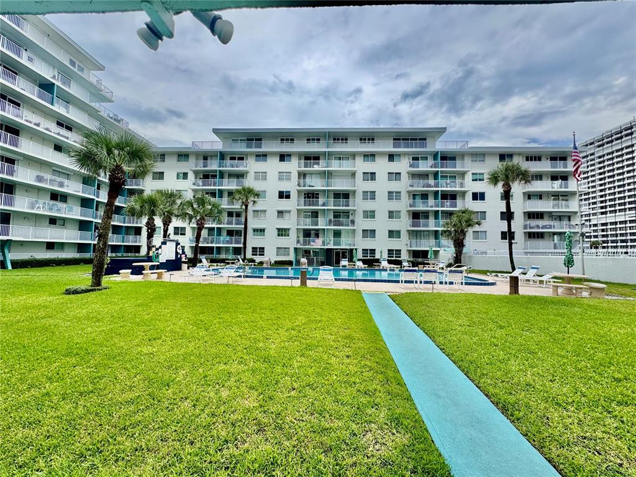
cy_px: 238
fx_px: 257
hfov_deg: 102.1
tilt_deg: +2.4
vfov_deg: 85.7
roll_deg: -1.1
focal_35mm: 14
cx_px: 318
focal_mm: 2.22
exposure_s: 1/529
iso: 40
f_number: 2.2
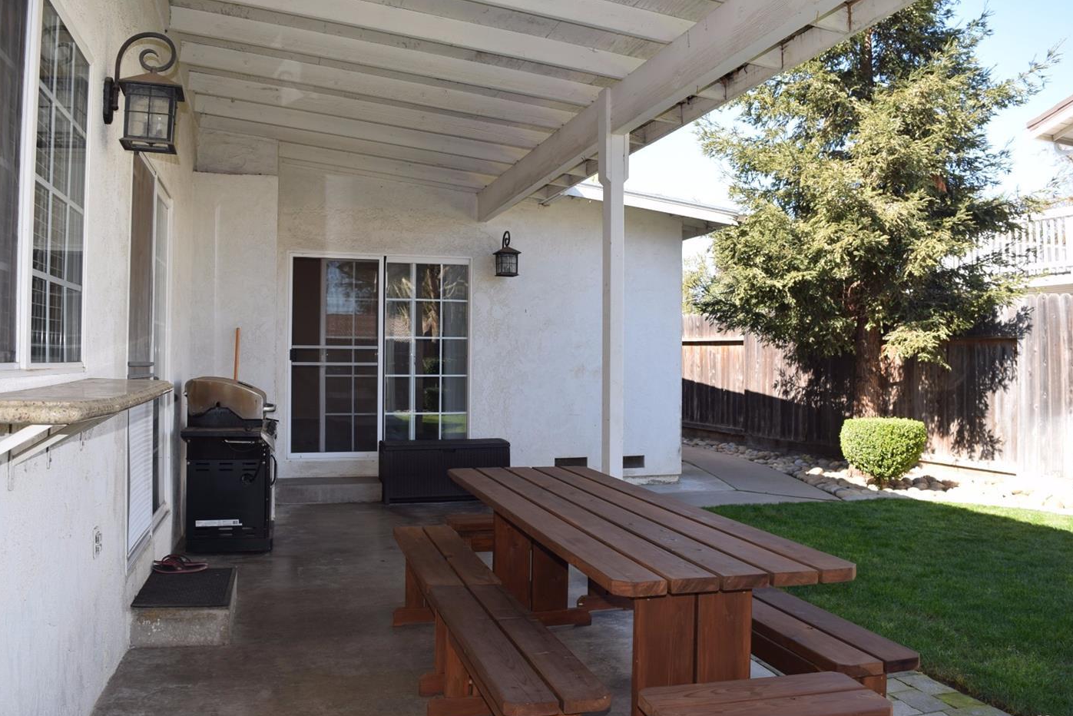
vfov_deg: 45.0
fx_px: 864
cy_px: 346
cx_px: 535
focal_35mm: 29
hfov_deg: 63.6
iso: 125
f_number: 5.6
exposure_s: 1/125
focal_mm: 18
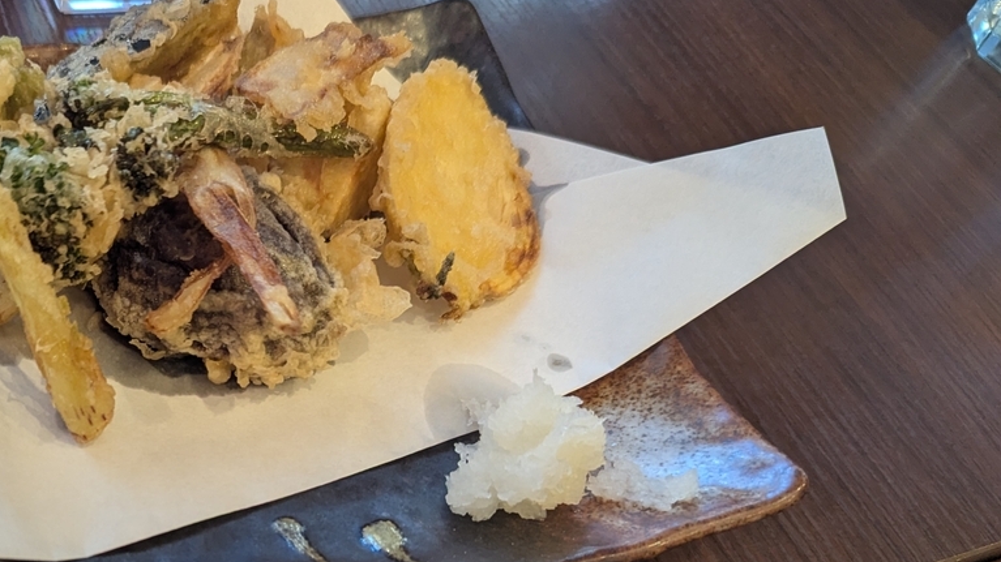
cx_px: 219
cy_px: 480
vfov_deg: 28.1
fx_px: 1088
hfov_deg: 47.1
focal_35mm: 41
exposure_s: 1/168
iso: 1010
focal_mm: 6.81
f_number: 1.85
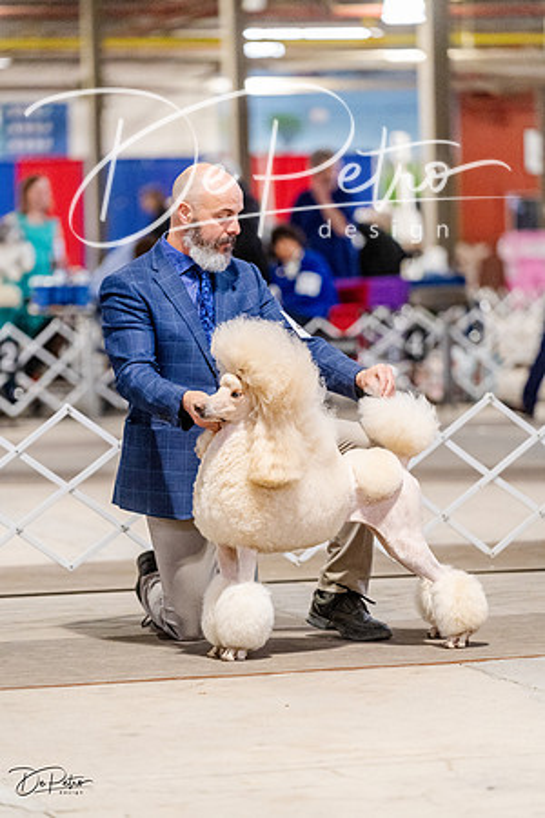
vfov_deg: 12.5
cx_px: 272
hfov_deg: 8.3
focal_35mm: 165
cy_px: 409
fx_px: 3747
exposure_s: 1/400
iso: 6400
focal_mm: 165
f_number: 3.2
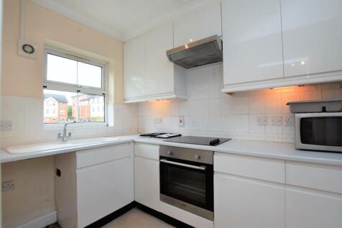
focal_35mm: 15
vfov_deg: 77.3
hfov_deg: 100.4
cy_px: 114
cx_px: 171
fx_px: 142
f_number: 5.6
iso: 140
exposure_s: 1/125
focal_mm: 10
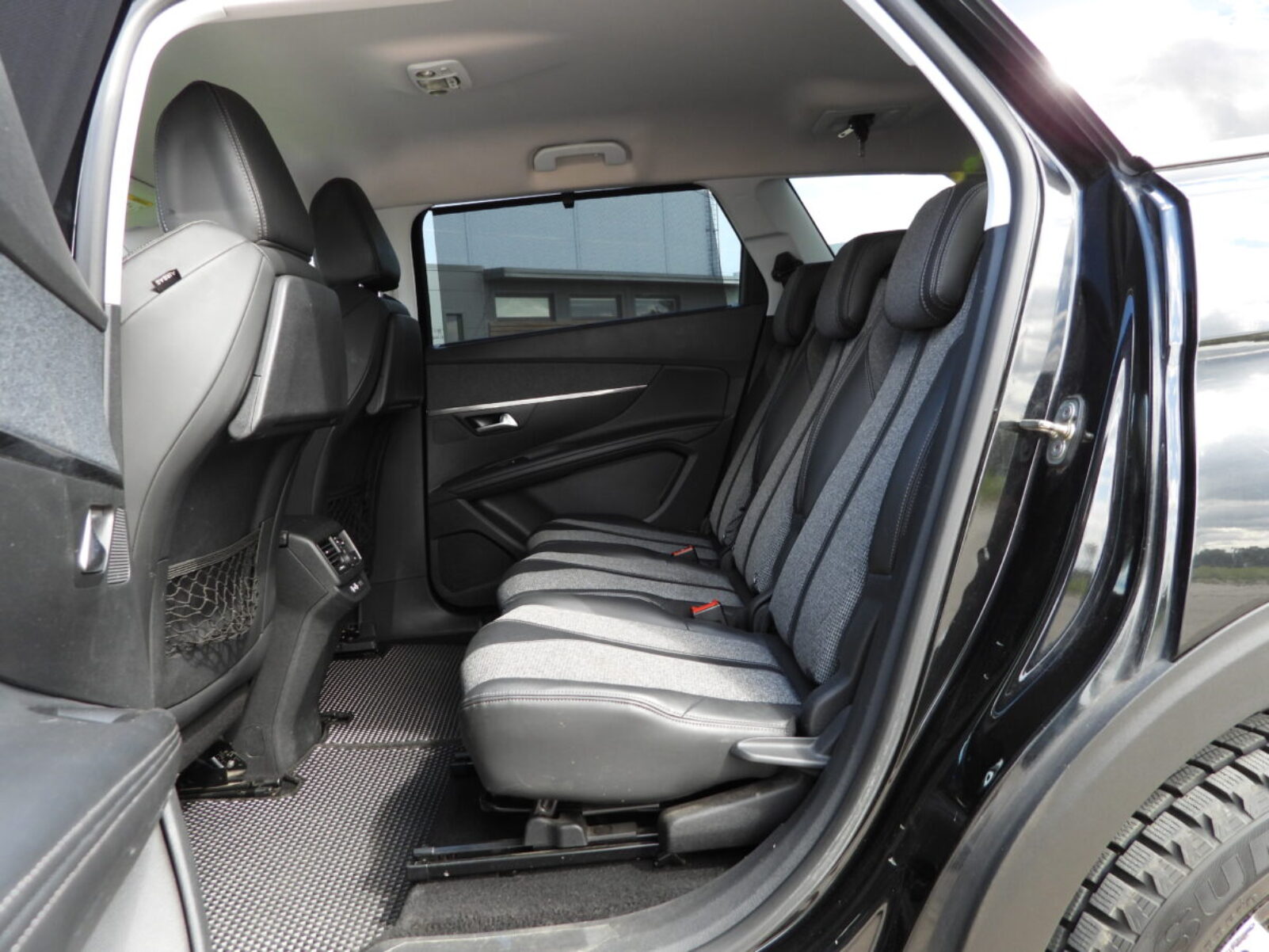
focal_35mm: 24
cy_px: 476
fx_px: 880
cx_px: 634
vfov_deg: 56.8
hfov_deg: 71.6
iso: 100
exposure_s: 1/100
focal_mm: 4.3
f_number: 2.8
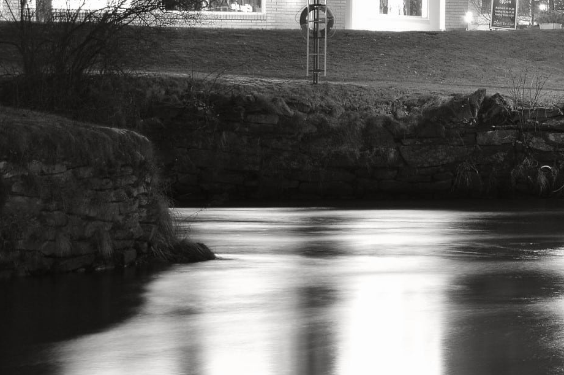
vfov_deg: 6.9
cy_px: -115
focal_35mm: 196
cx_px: 920
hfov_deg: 10.1
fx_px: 3067
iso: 100
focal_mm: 40
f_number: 11
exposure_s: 30
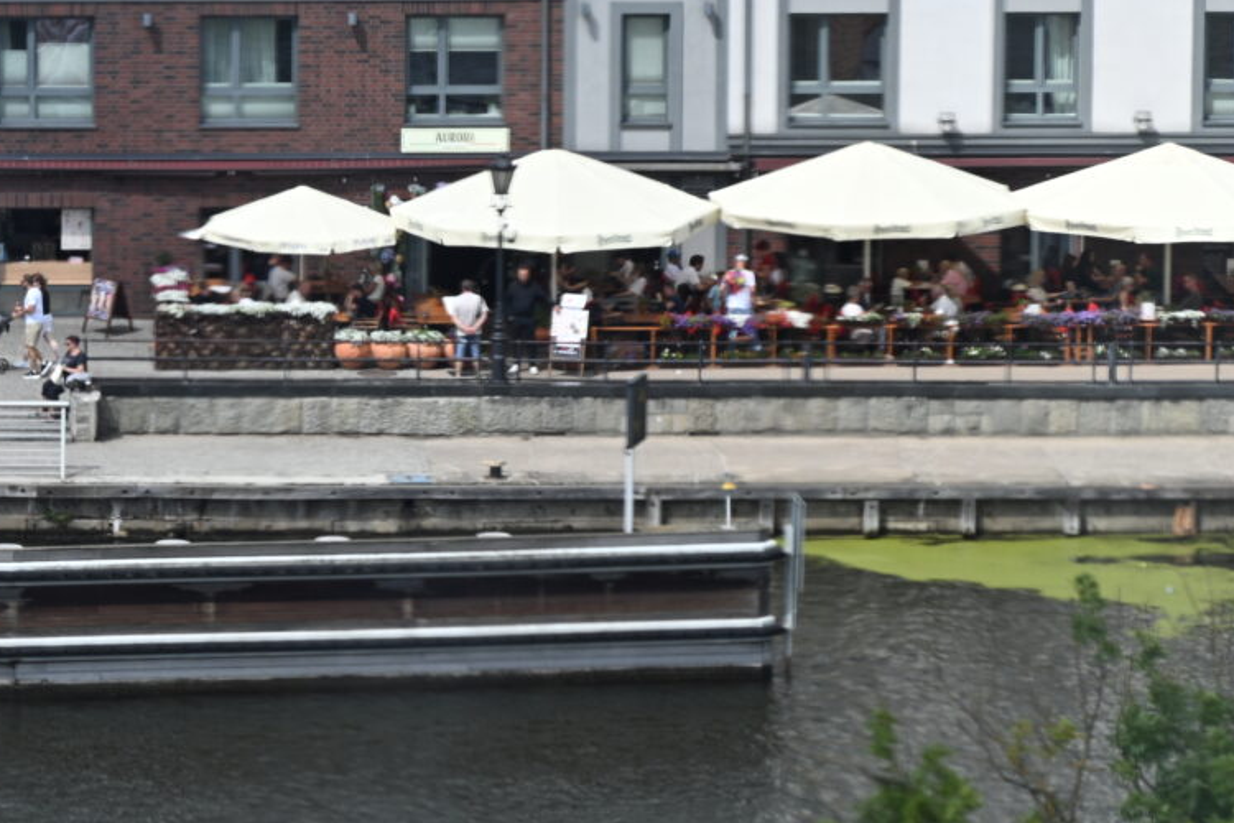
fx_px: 10420
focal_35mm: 304
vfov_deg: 4.5
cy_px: 504
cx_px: -604
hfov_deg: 6.7
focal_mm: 89
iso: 100
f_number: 5.6
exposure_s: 1/500
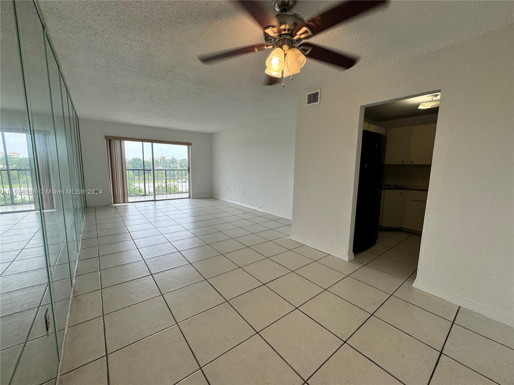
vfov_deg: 85.7
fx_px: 208
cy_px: 192
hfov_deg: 102.1
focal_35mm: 14
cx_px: 257
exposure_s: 1/120
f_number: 2.2
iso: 50
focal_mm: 2.22
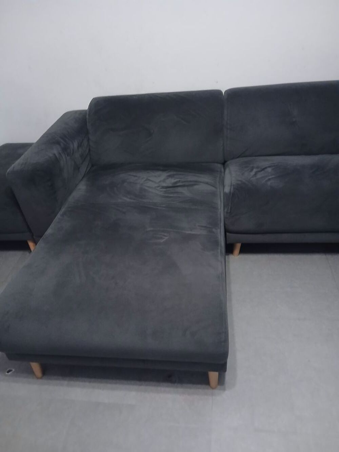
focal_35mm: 26
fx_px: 339
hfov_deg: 53.1
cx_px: 170
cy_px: 226
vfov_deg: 67.3
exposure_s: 1/20
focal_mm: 3.98
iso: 640
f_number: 1.8
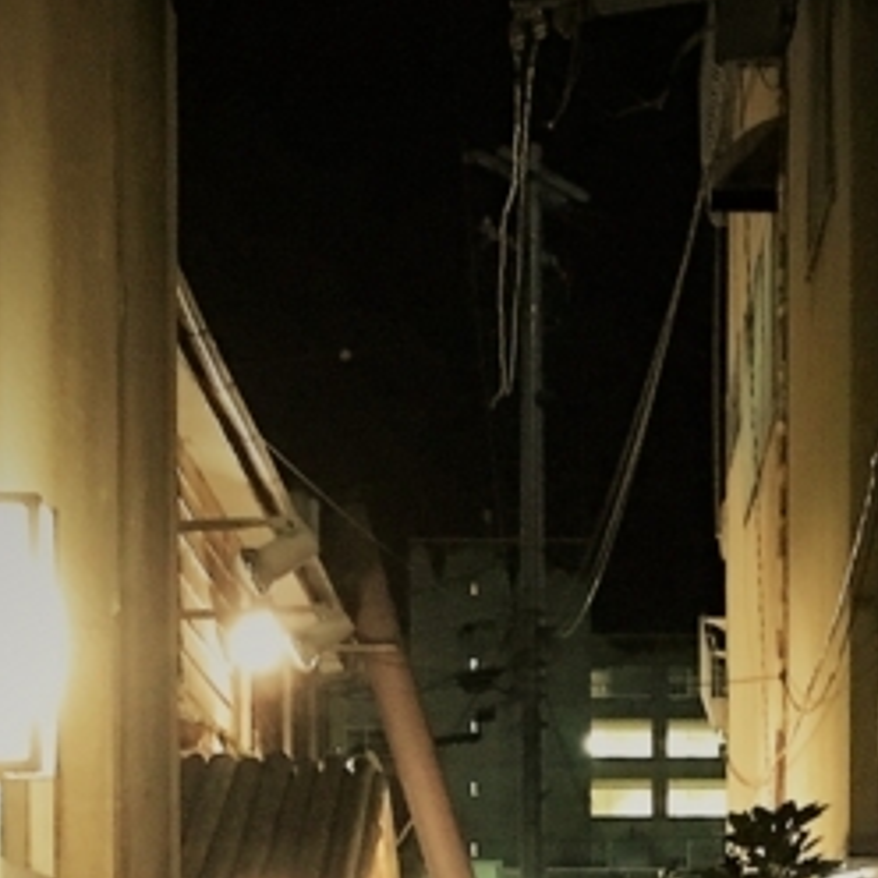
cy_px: 1126
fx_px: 3042
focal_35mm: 106
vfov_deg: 15.7
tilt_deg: -0.8
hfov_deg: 16.4
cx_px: 556
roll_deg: -0.7
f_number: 2.2
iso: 400
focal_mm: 4.15
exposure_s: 1/15
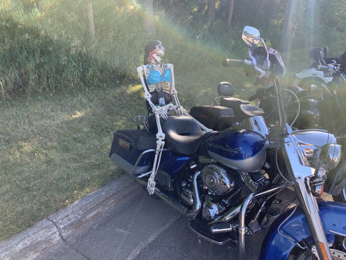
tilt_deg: -18.6
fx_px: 260
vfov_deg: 53.1
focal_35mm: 26
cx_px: 173
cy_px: 130
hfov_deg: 67.3
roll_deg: +1.6
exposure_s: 1/188
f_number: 1.8
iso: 25
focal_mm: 4.25
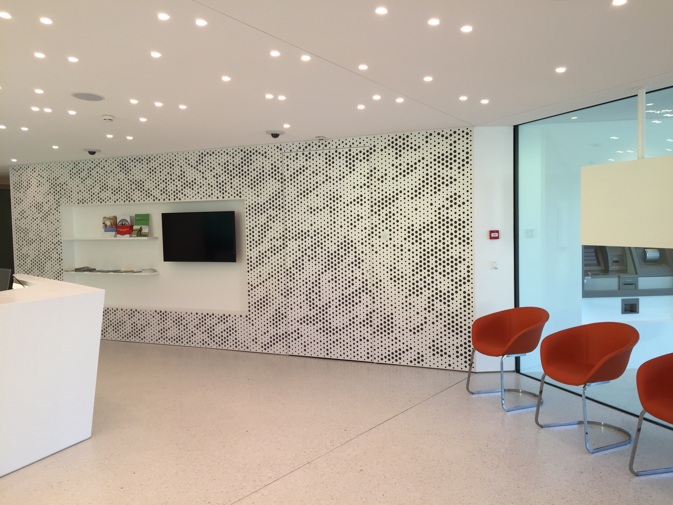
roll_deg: +0.6
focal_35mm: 29
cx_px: 336
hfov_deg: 61.7
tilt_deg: -4.1
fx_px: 564
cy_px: 252
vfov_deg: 48.2
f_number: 2.2
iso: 32
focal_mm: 4.15
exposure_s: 1/100
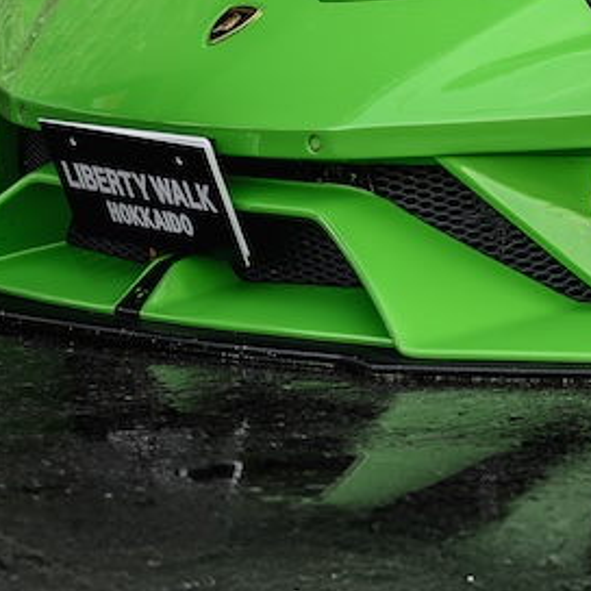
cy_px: -360
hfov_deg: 7.7
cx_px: 1162
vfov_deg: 7.8
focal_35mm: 219
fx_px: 4230
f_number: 1.8
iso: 200
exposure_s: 1/640
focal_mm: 50
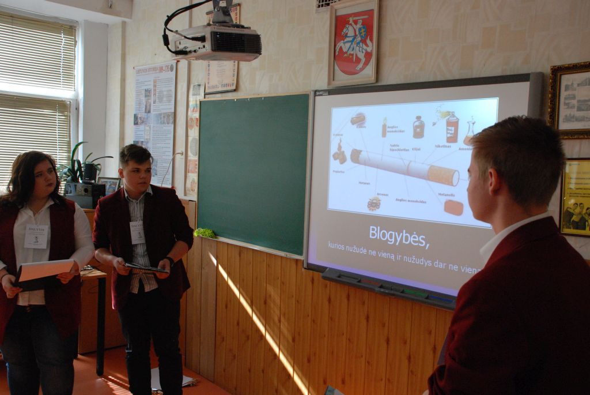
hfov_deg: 53.1
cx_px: 295
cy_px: 198
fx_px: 591
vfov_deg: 37.0
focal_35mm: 36
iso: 1250
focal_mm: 24
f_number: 6.3
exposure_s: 1/160
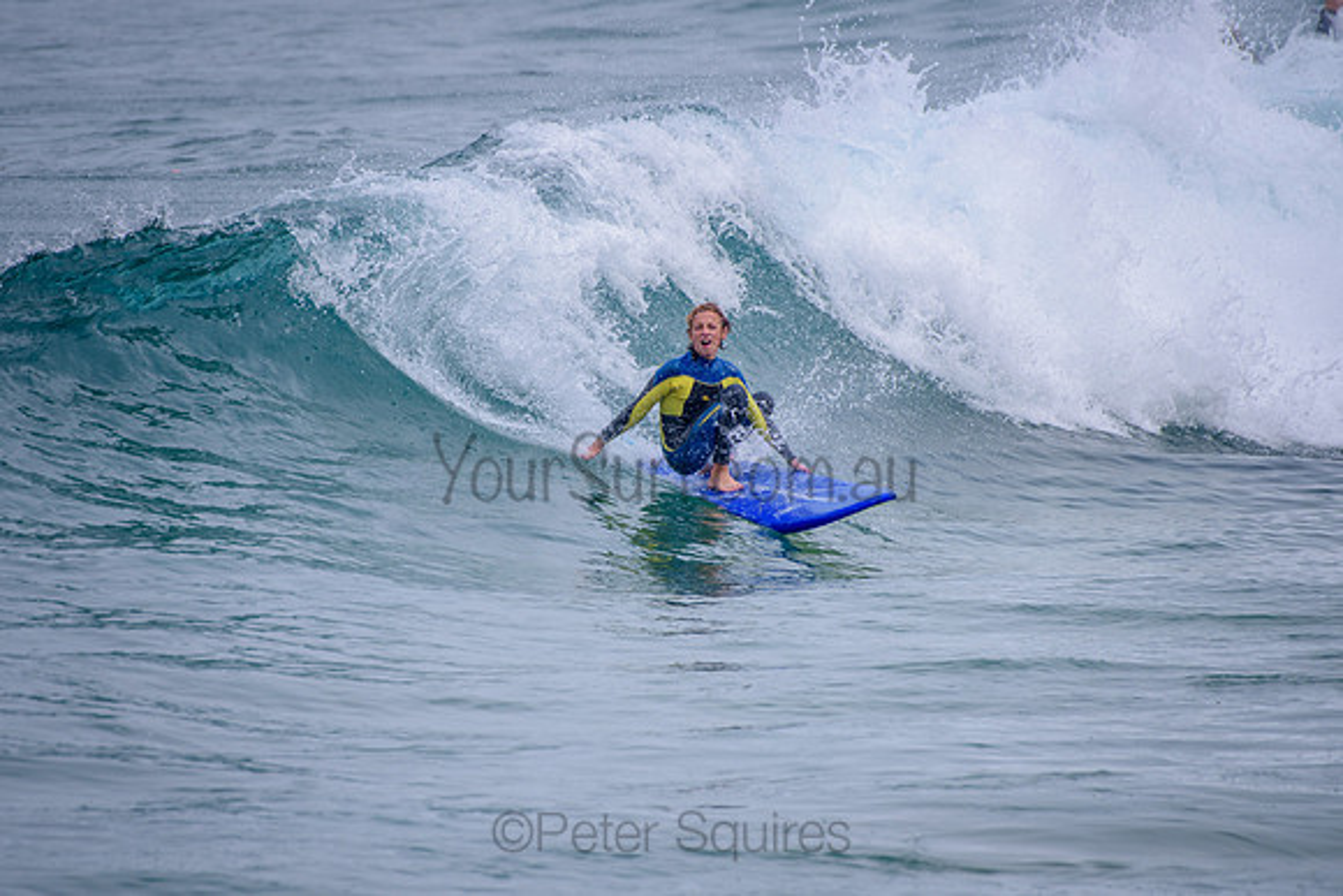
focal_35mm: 613
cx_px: 601
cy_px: 456
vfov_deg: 2.2
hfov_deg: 3.4
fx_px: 22874
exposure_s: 1/2000
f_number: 5.6
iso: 160
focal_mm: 500
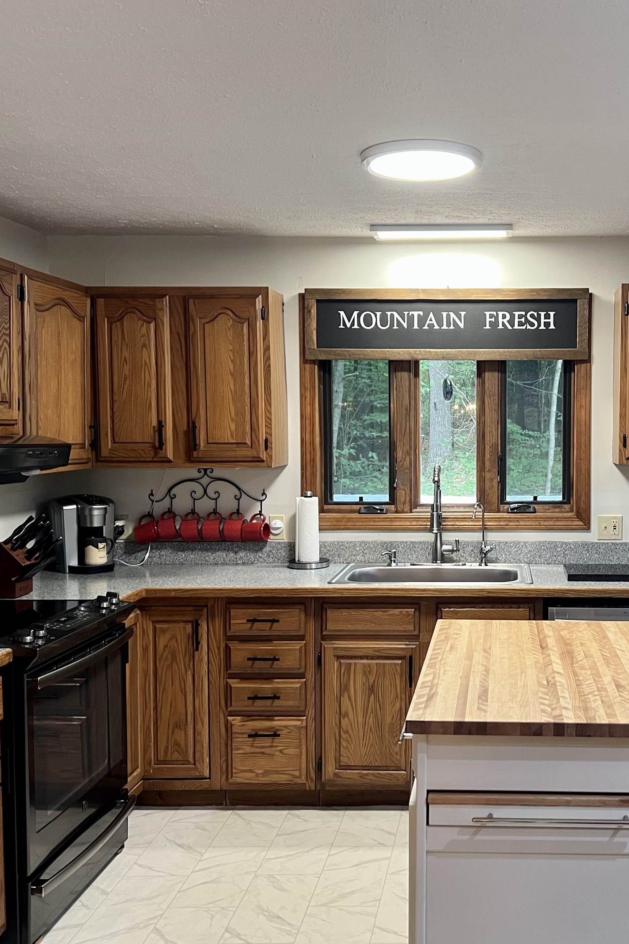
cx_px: 483
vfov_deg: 51.9
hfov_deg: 35.0
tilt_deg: -2.8
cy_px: 473
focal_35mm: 37
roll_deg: -0.3
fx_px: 969
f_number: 1.5
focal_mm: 5.7
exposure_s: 1/60
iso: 200
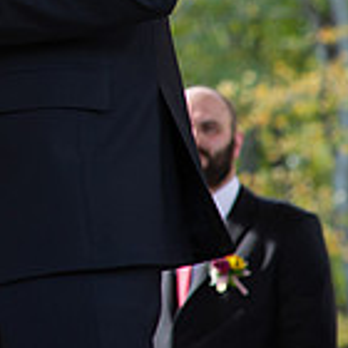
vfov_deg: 5.8
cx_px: -236
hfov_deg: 5.8
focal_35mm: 300
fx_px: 3412
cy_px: -91
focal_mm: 85
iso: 400
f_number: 4
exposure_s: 1/320
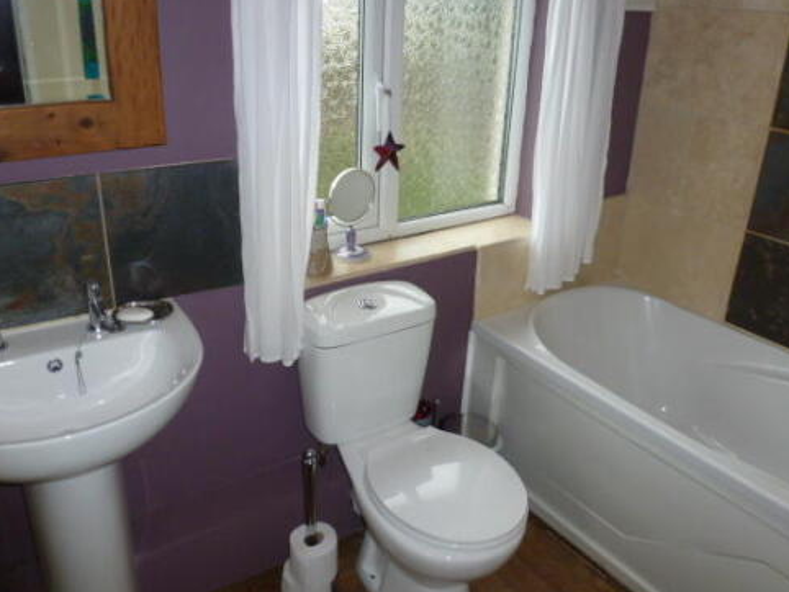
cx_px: 369
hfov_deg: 61.6
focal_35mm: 29
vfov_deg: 48.2
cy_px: 272
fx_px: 661
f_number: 3.3
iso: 250
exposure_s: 1/60
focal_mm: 4.3
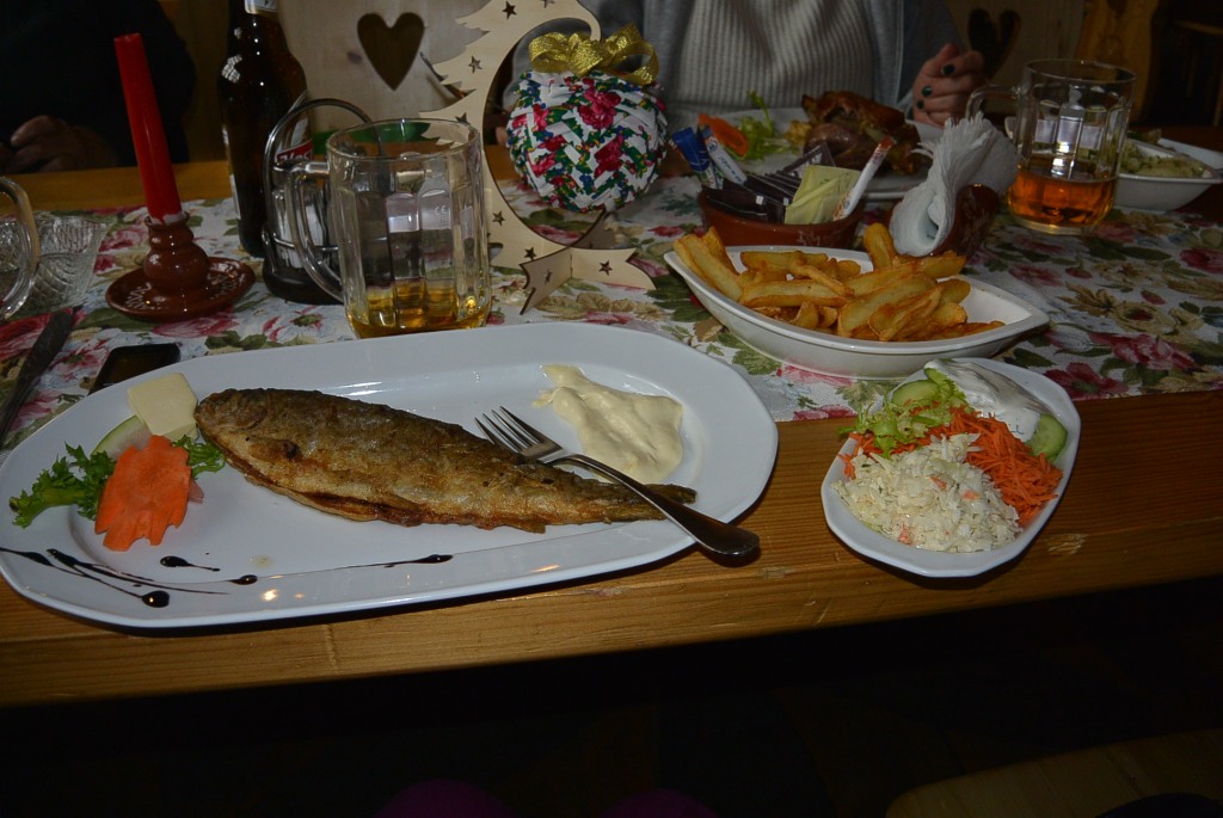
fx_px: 986
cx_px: 612
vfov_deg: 45.1
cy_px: 409
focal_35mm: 29
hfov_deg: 63.6
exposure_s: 1/60
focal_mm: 11
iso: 280
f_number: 3.5
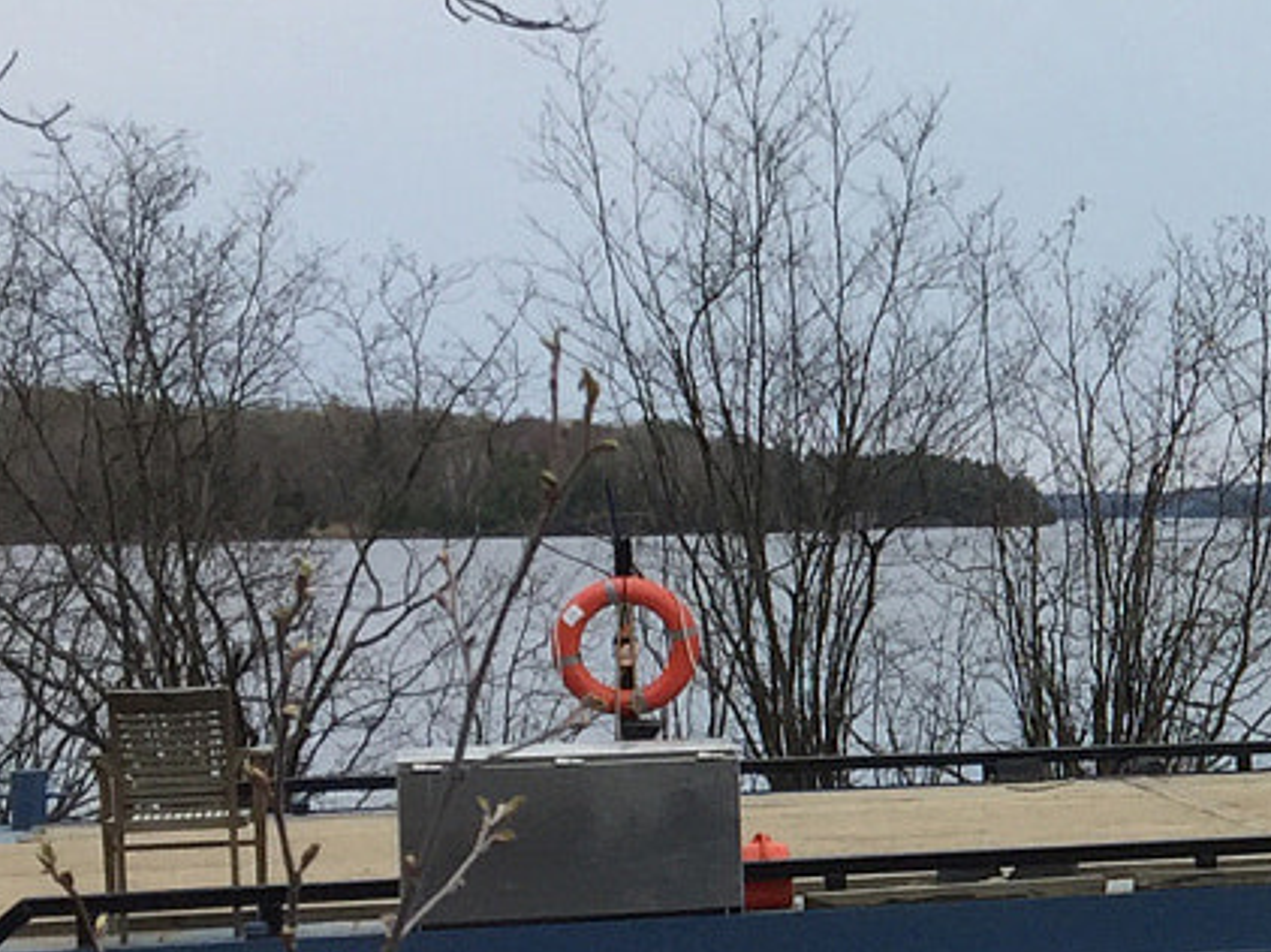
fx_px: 4037
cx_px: 1964
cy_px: 672
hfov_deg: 16.2
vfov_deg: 13.4
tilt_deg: -2.7
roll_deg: +0.6
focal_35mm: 110
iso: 32
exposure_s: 1/1199
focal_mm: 4.15
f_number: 2.2
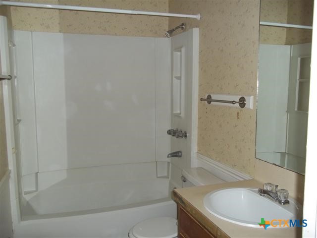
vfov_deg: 44.2
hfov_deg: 56.8
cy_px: 119
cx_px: 158
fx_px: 293
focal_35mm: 32
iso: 64
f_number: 2.9
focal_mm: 5.7
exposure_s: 1/30
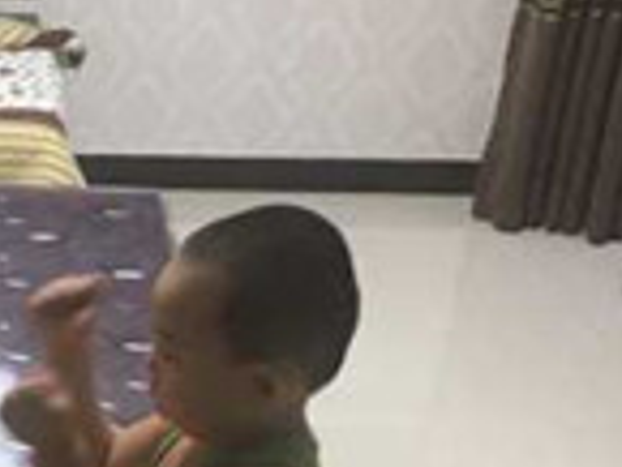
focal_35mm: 100
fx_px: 1798
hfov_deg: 17.7
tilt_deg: -31.6
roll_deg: +0.1
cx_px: -287
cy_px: 585
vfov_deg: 14.3
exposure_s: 1/33
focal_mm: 4.15
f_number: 2.2
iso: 160
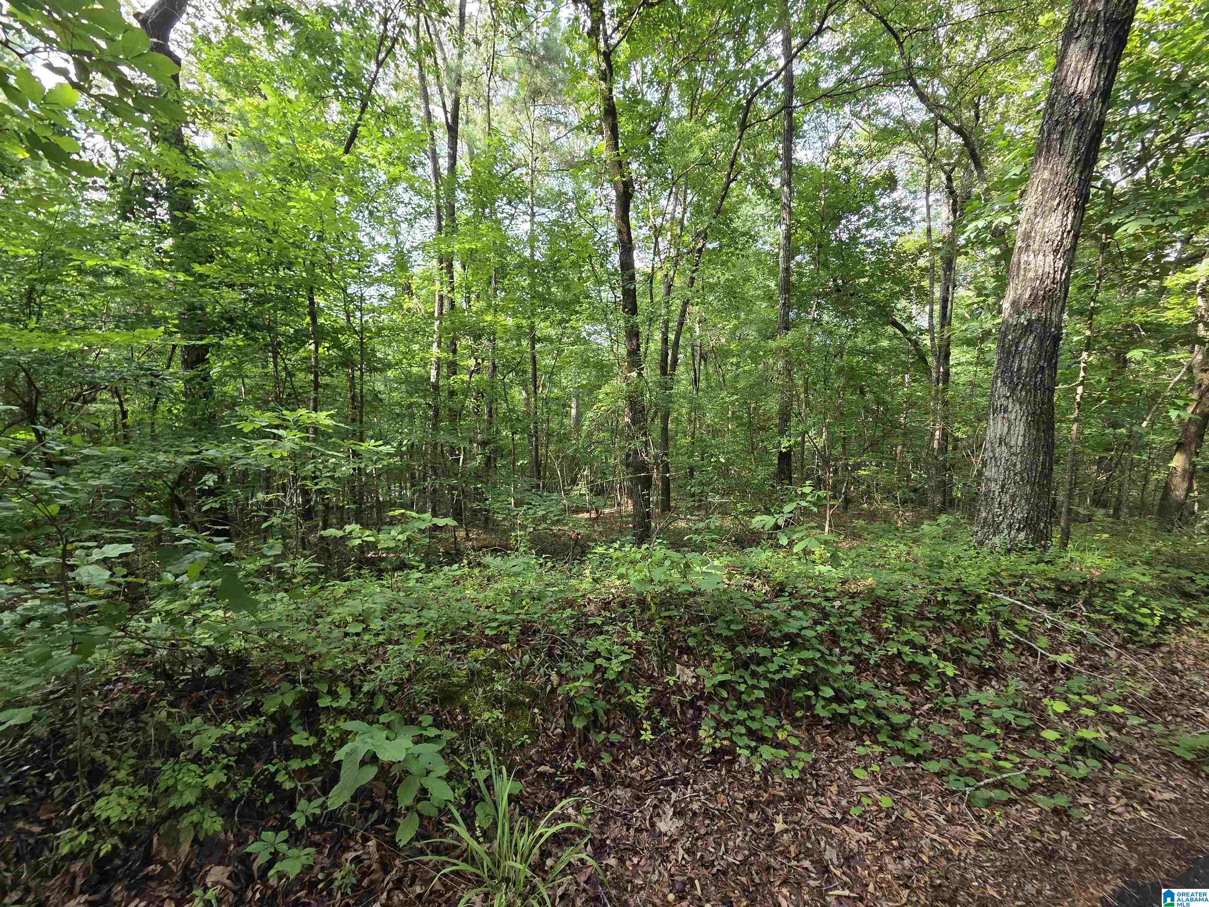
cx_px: 604
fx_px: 454
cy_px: 454
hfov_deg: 106.2
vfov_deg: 89.9
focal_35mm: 13
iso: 50
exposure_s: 1/120
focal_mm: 2.2
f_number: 2.2
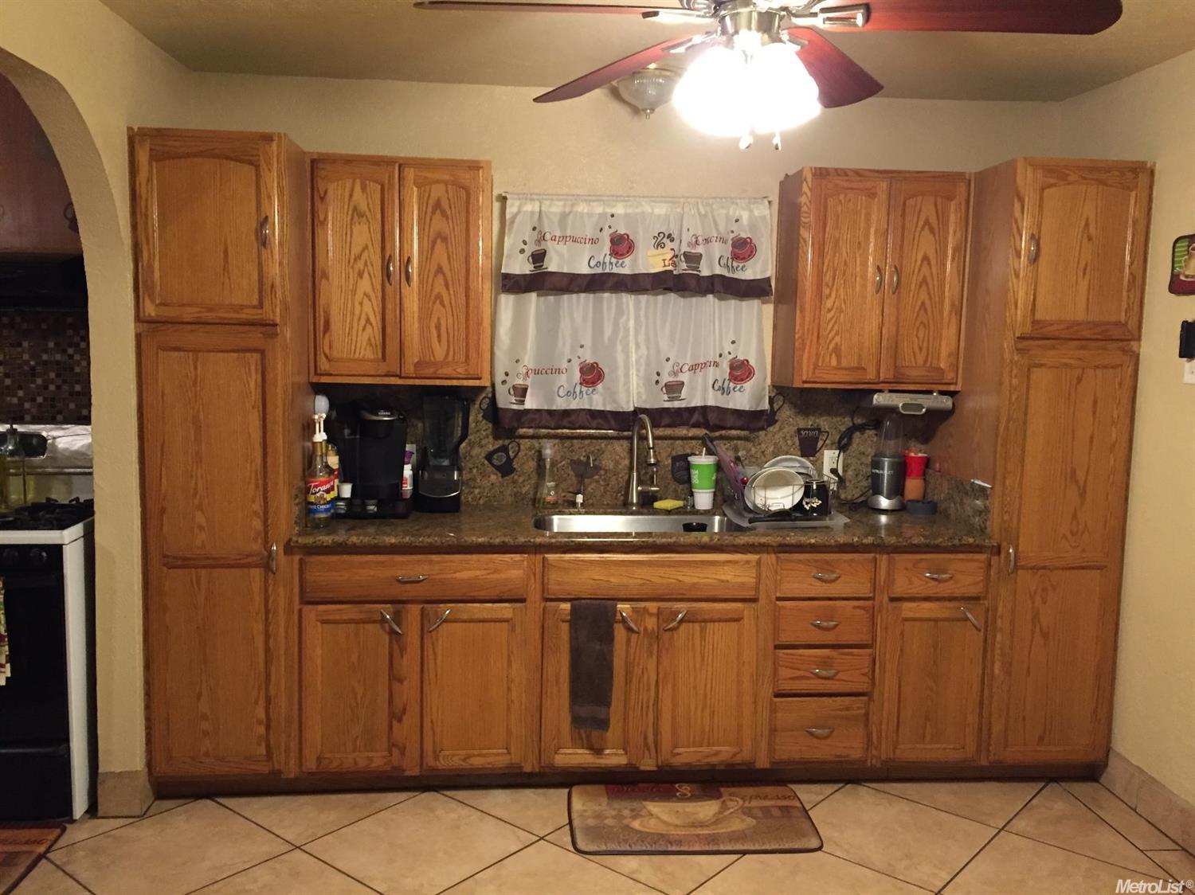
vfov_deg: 48.2
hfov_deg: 61.7
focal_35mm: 29
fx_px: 1001
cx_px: 598
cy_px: 448
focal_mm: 4.15
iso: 250
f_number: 2.2
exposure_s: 1/20
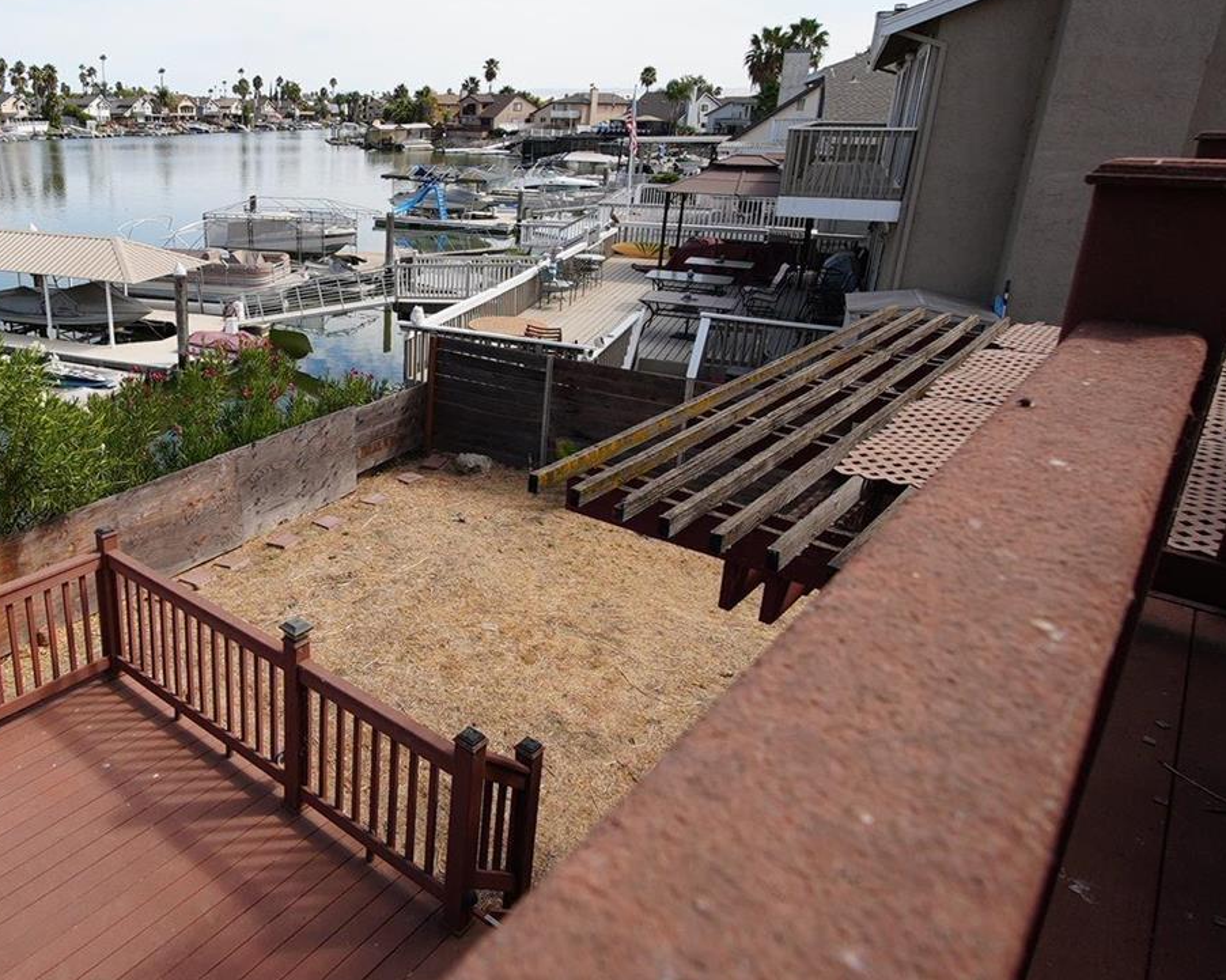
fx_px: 871
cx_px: 329
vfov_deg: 58.4
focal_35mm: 24
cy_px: 405
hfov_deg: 66.6
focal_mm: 11
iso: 80
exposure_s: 1/400
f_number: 5
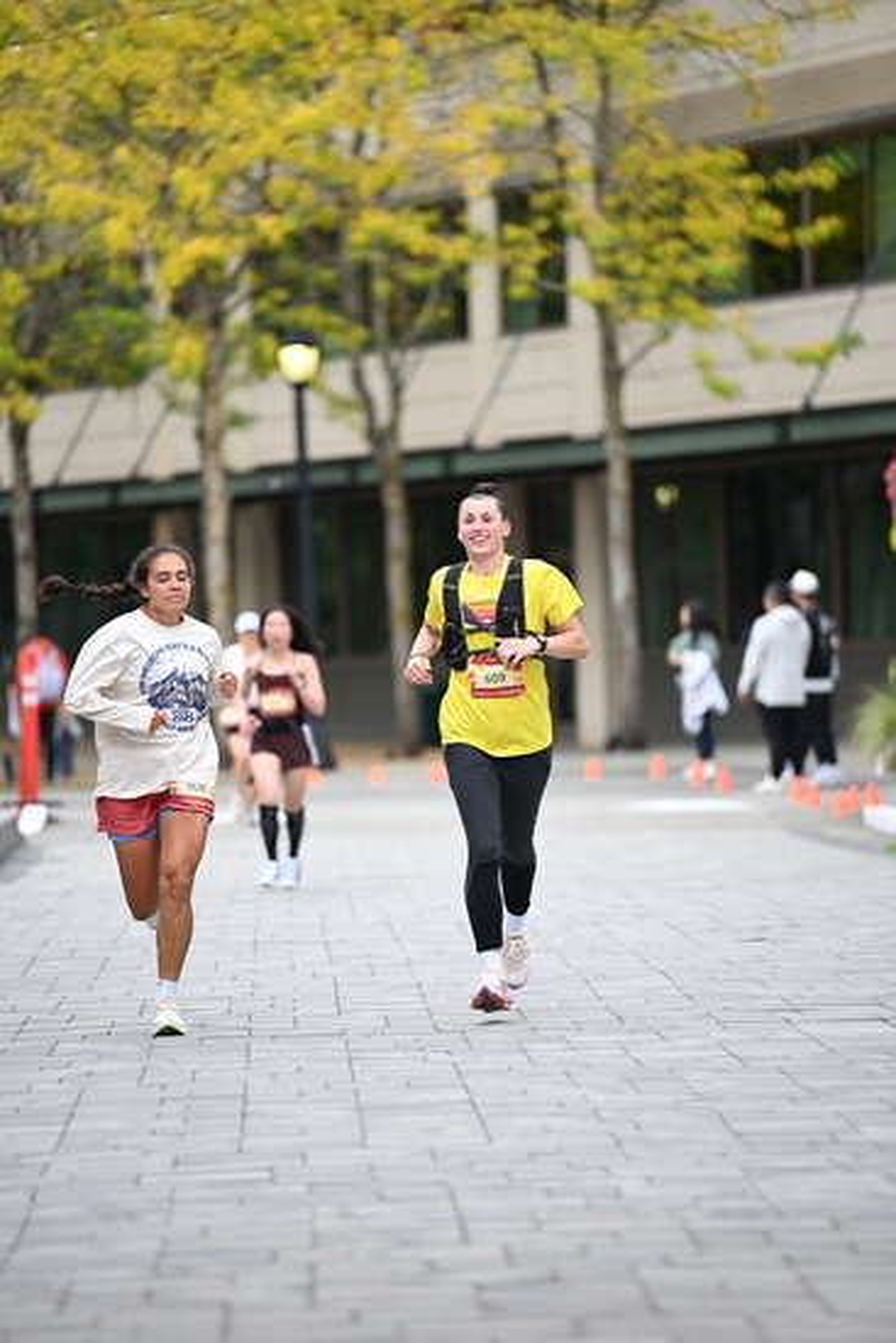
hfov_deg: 6.9
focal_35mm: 200
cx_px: 448
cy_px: 672
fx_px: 7461
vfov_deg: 10.3
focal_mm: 200
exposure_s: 1/2000
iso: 640
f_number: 2.8
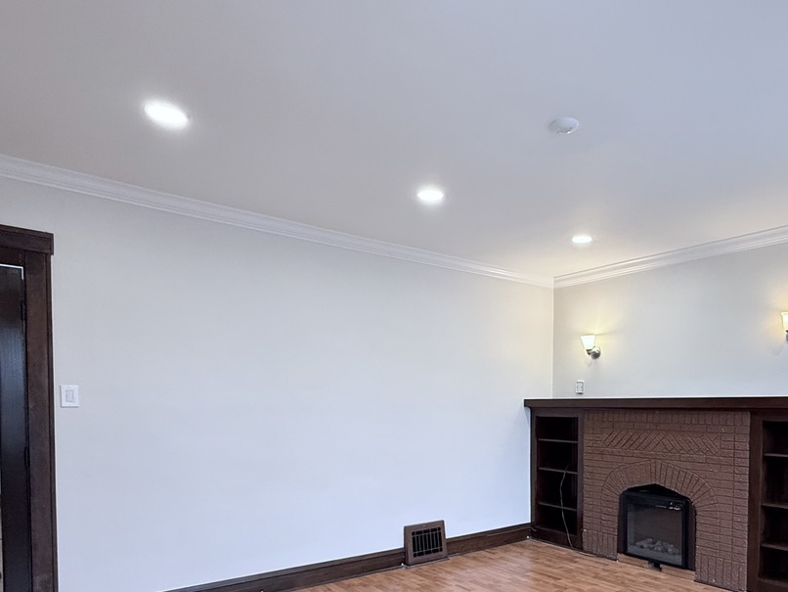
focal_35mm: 25
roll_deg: -0.6
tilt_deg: -1.7
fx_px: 569
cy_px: 427
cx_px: 523
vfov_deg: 53.0
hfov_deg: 67.5
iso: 250
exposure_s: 1/120
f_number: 2.2
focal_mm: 2.22
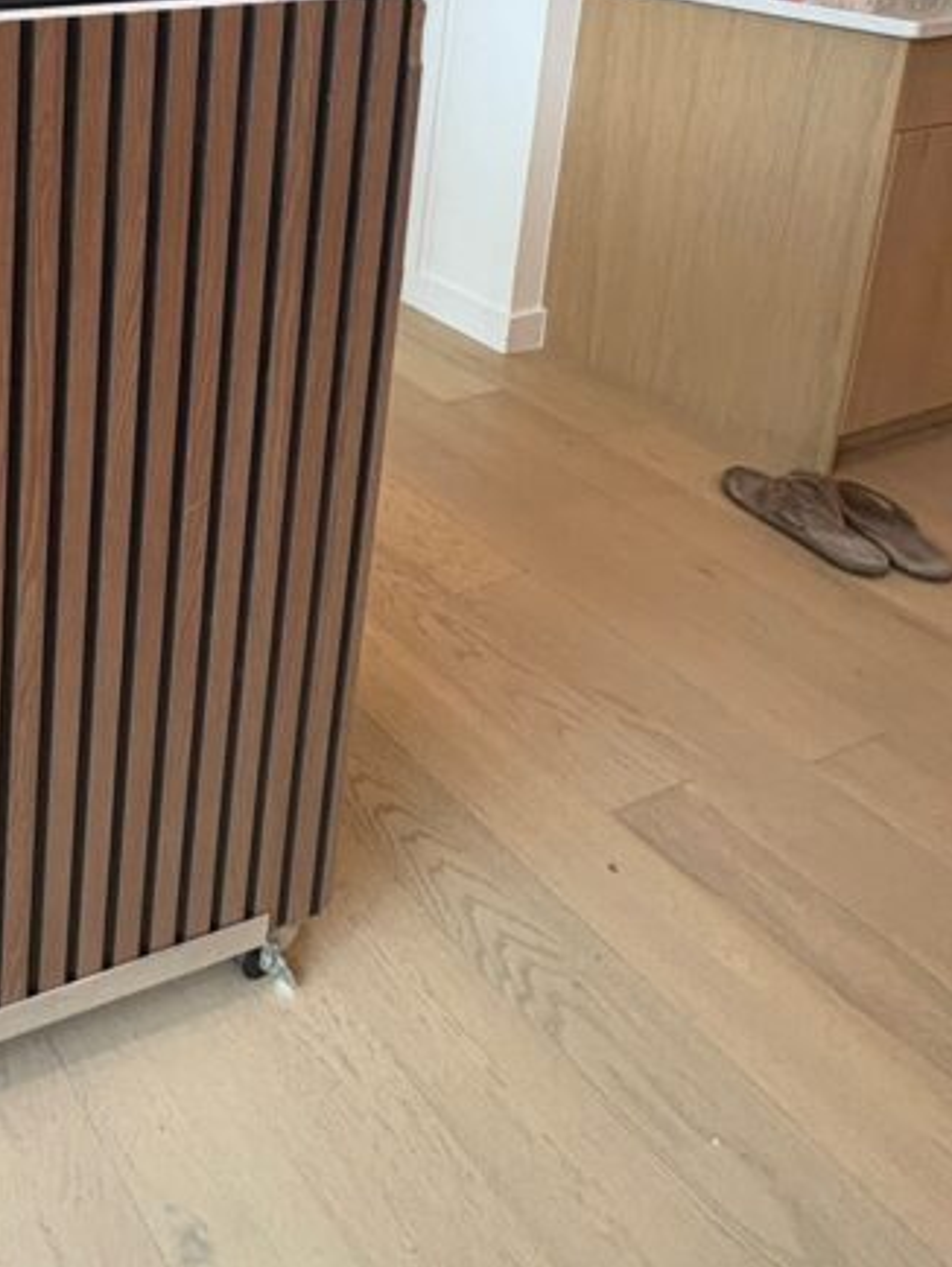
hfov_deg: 34.9
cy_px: 32
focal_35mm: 33
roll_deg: +0.5
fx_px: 1209
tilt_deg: -12.0
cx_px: -166
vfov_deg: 47.1
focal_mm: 2.22
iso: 200
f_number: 2.2
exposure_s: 1/120
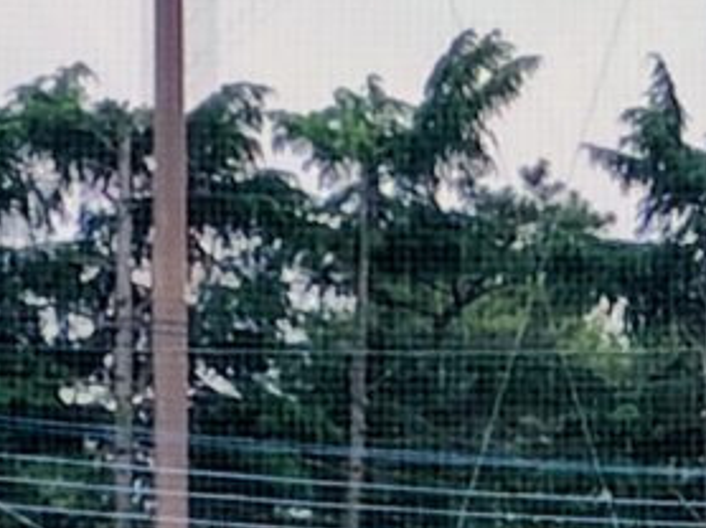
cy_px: 1165
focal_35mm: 106
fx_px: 2160
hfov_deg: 16.5
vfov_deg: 11.9
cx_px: 1125
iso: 50
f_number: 1.9
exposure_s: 1/183
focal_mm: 5.6
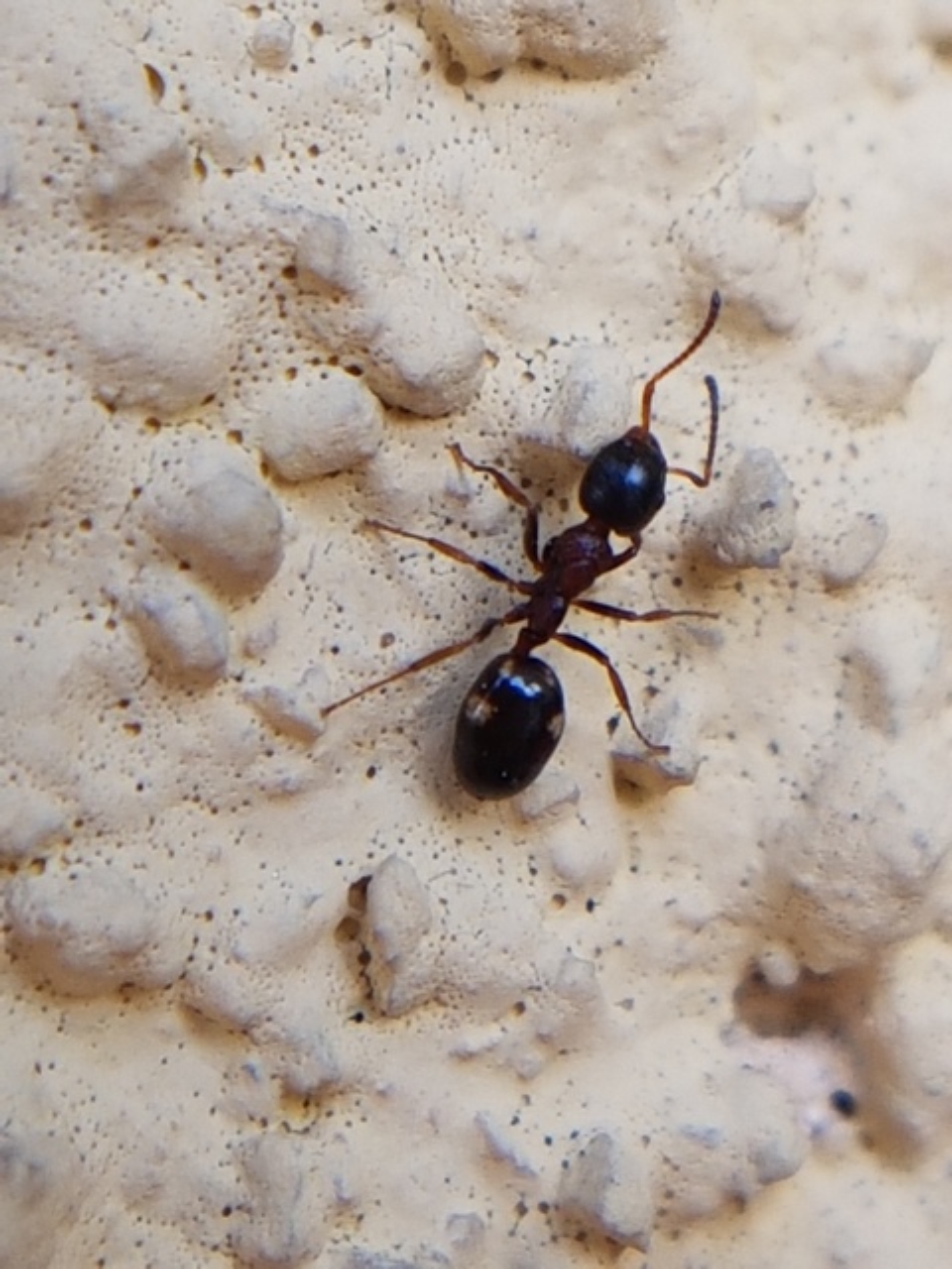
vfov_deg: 67.3
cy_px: 634
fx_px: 953
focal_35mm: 26
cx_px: 476
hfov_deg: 53.1
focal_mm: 4.2
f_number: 1.7
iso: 50
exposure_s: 1/154
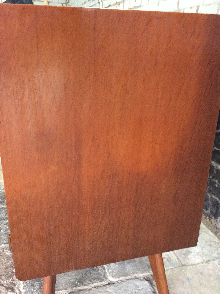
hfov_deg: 42.8
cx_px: 107
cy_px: 146
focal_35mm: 33
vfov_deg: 55.4
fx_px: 280
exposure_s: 1/17
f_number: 2.4
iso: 320
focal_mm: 3.3
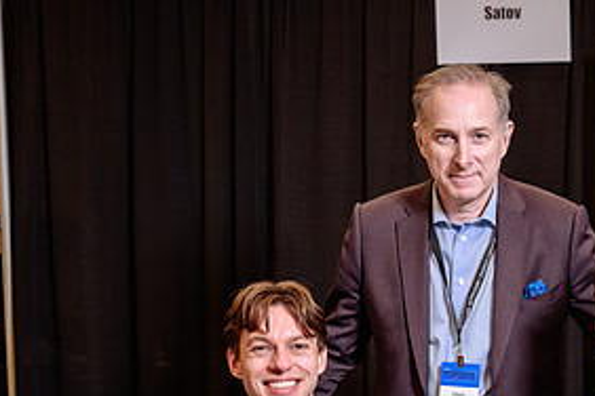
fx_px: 1273
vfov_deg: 17.2
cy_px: 422
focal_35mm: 77
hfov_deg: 25.8
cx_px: 479
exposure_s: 1/200
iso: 1000
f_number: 4
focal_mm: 36
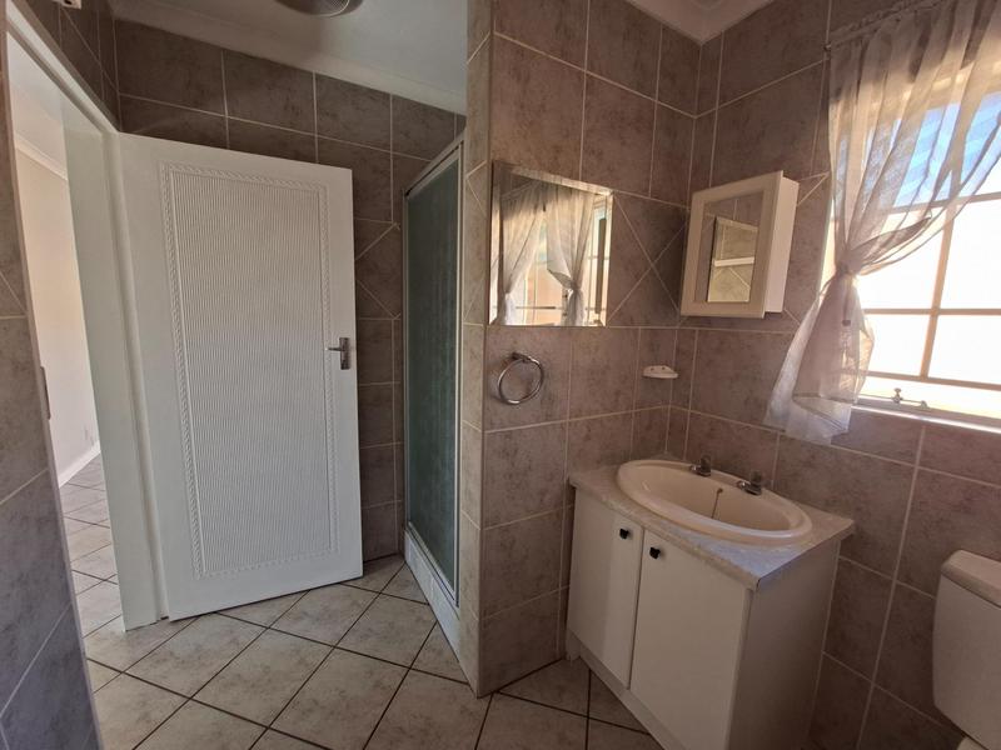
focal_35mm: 13
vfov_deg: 89.9
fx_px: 376
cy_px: 375
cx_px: 500
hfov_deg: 106.2
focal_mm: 1.74
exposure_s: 1/50
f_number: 2.2
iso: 50
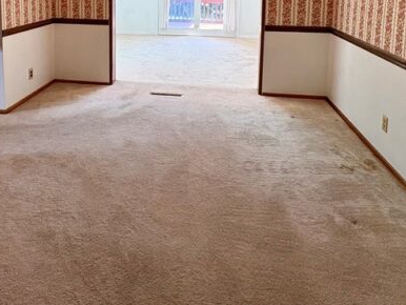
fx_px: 340
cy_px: 13
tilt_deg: -5.8
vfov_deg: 42.8
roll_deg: -0.1
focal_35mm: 29
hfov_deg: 60.9
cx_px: 157
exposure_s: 1/120
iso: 100
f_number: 2.2
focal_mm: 2.22
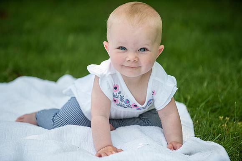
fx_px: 1345
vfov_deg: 6.9
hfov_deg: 10.3
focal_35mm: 200
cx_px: 121
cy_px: 80
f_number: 4
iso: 160
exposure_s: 1/320
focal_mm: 200
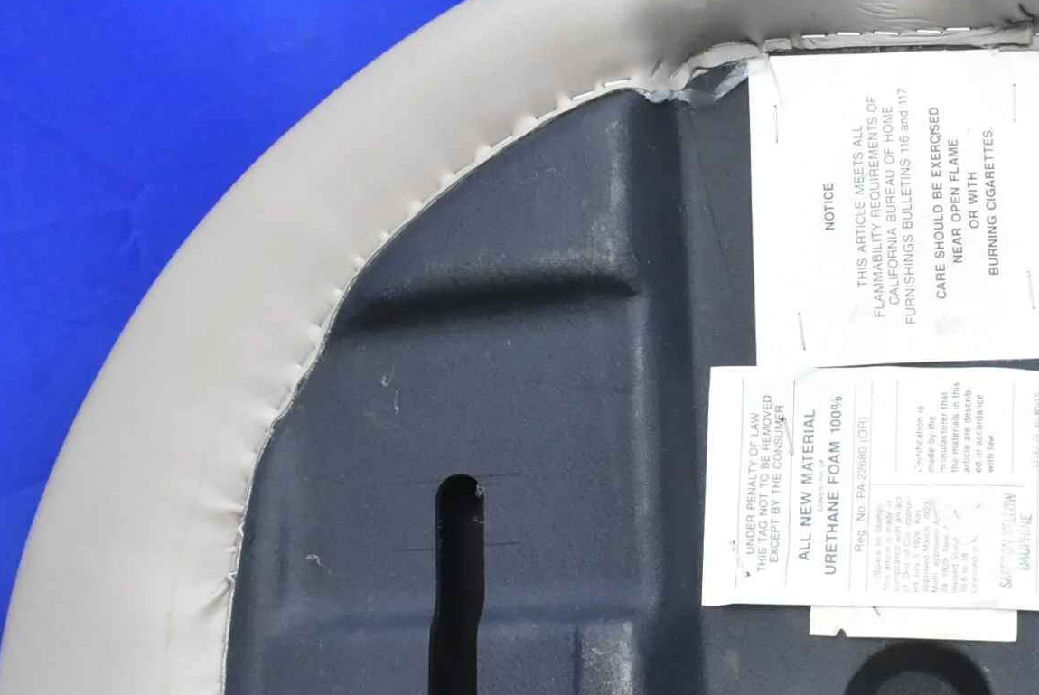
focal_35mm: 70
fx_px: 2025
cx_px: 901
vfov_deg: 19.2
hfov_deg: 27.9
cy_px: 589
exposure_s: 1/30
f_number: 8
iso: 3600
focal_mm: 21
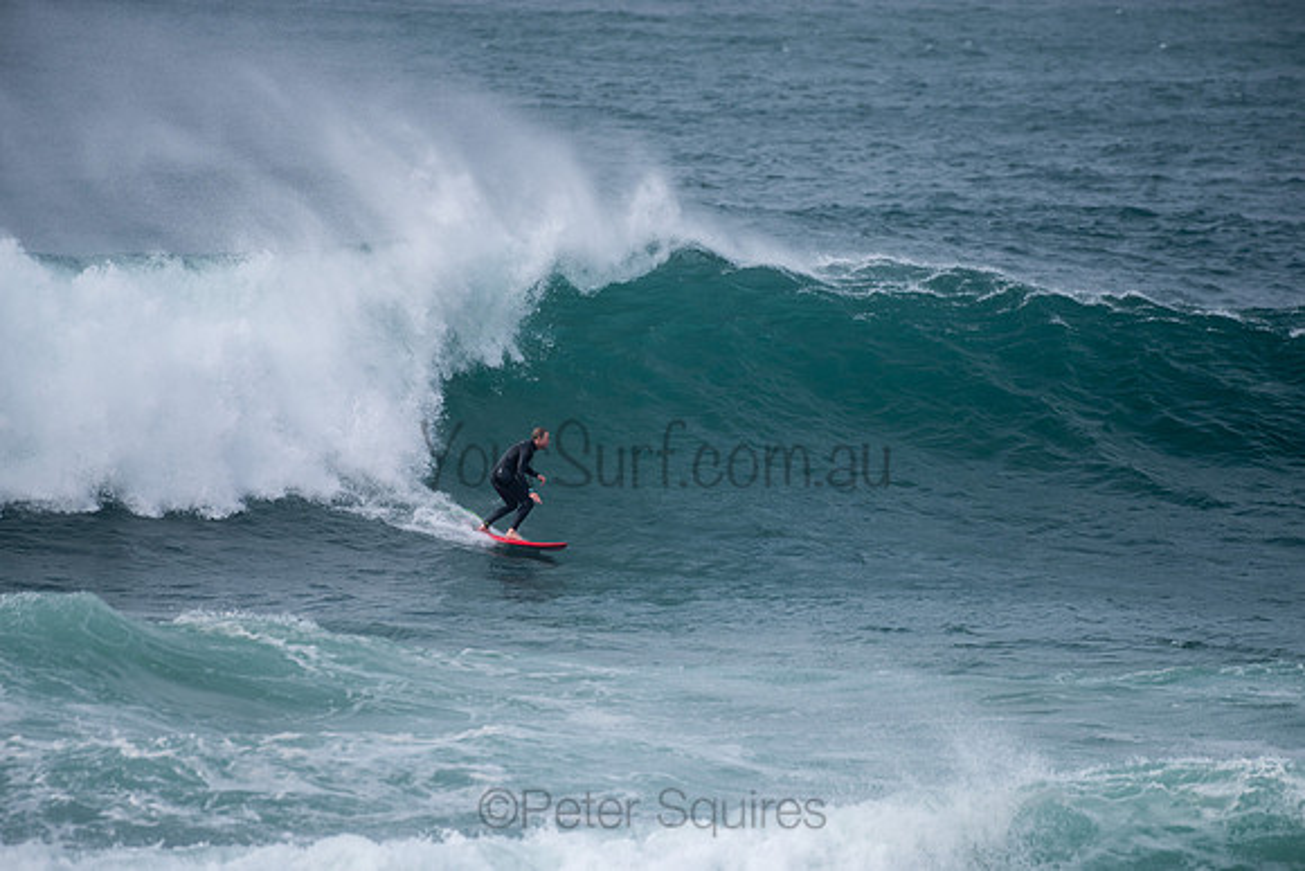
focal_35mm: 539
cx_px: 652
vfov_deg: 2.6
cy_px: 436
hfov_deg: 3.8
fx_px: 19527
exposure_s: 1/1000
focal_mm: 500
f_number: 5.6
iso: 140
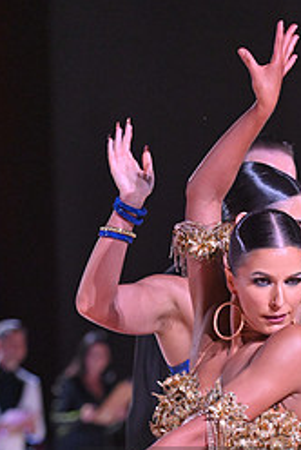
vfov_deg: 6.3
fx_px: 4089
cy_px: 508
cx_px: 329
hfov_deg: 4.2
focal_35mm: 327
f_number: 4.5
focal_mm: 140
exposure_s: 1/400
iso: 4000
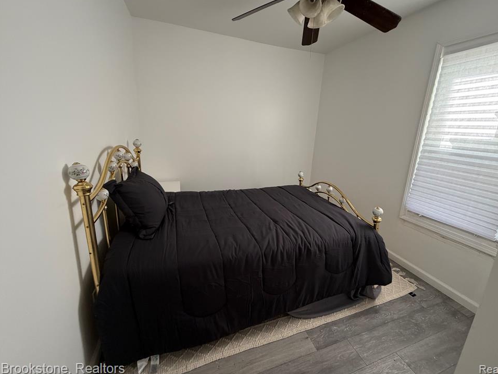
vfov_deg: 81.7
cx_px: 265
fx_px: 216
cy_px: 177
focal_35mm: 15
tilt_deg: -12.6
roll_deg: -3.5
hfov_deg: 98.0
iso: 320
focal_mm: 2.22
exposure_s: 1/113
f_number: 2.2
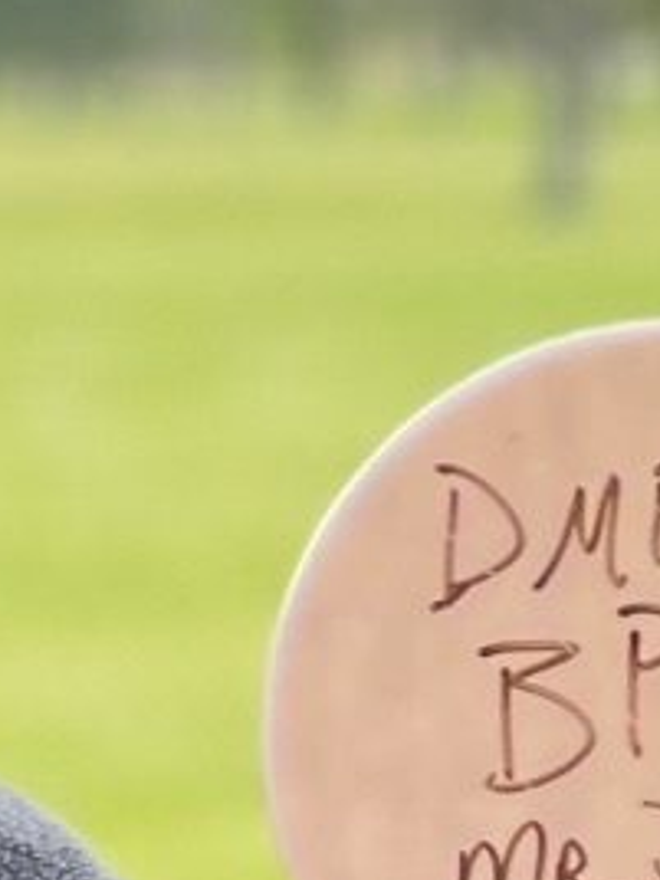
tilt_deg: -4.8
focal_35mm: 397
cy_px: 1194
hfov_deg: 3.7
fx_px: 10092
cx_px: -1300
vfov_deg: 5.0
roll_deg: +1.2
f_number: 2
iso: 32
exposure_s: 1/122
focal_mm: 6
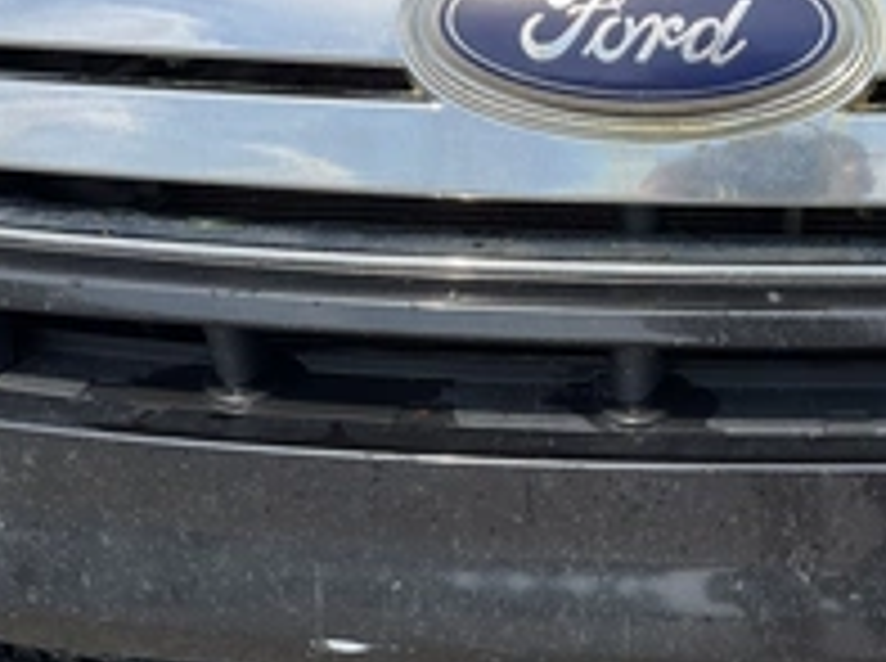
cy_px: 410
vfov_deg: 24.7
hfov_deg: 32.0
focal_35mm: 59
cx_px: 693
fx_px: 1507
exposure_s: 1/1221
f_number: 1.8
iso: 25
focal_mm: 3
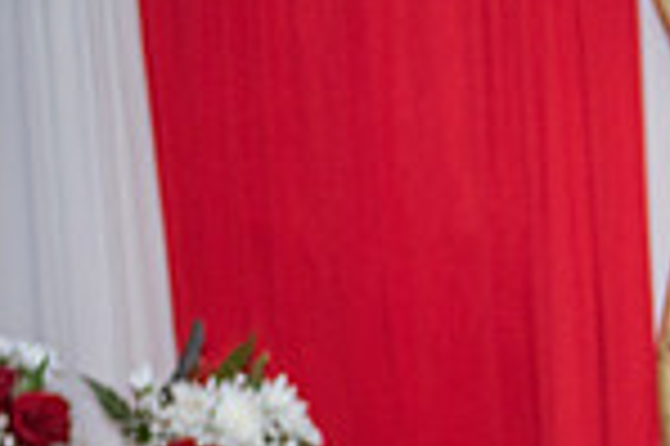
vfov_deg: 5.0
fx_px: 5075
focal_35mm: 273
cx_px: 1291
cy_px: 565
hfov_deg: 7.3
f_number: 3.2
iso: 800
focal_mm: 70
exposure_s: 1/160
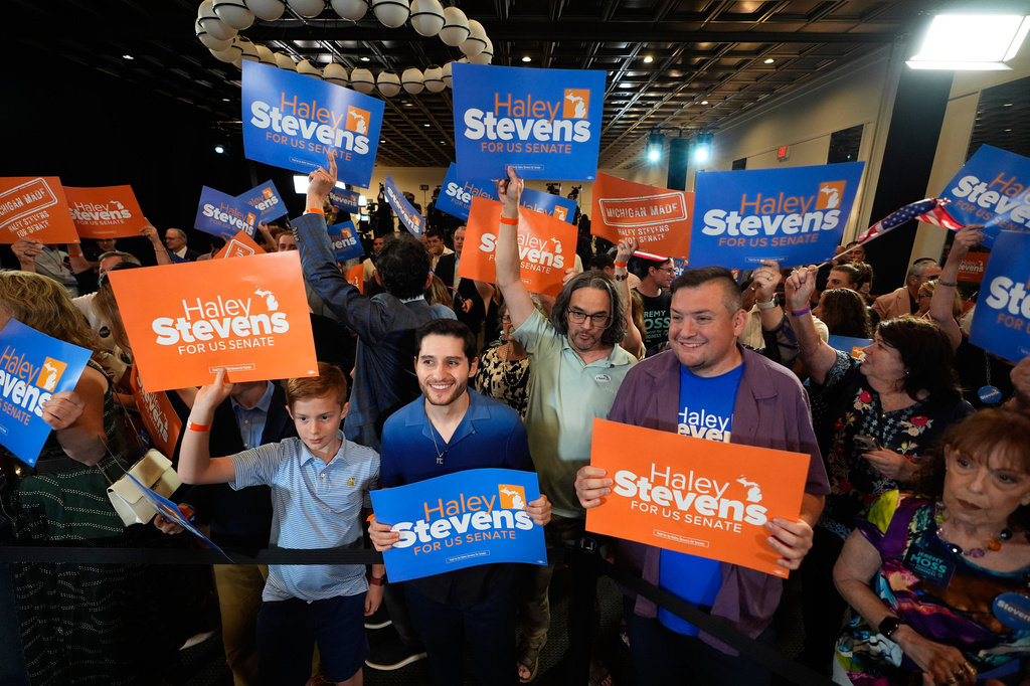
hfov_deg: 96.8
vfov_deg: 73.7
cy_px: 343
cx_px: 515
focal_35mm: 16
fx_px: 458
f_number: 2.8
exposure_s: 1/500
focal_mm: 16
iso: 3200
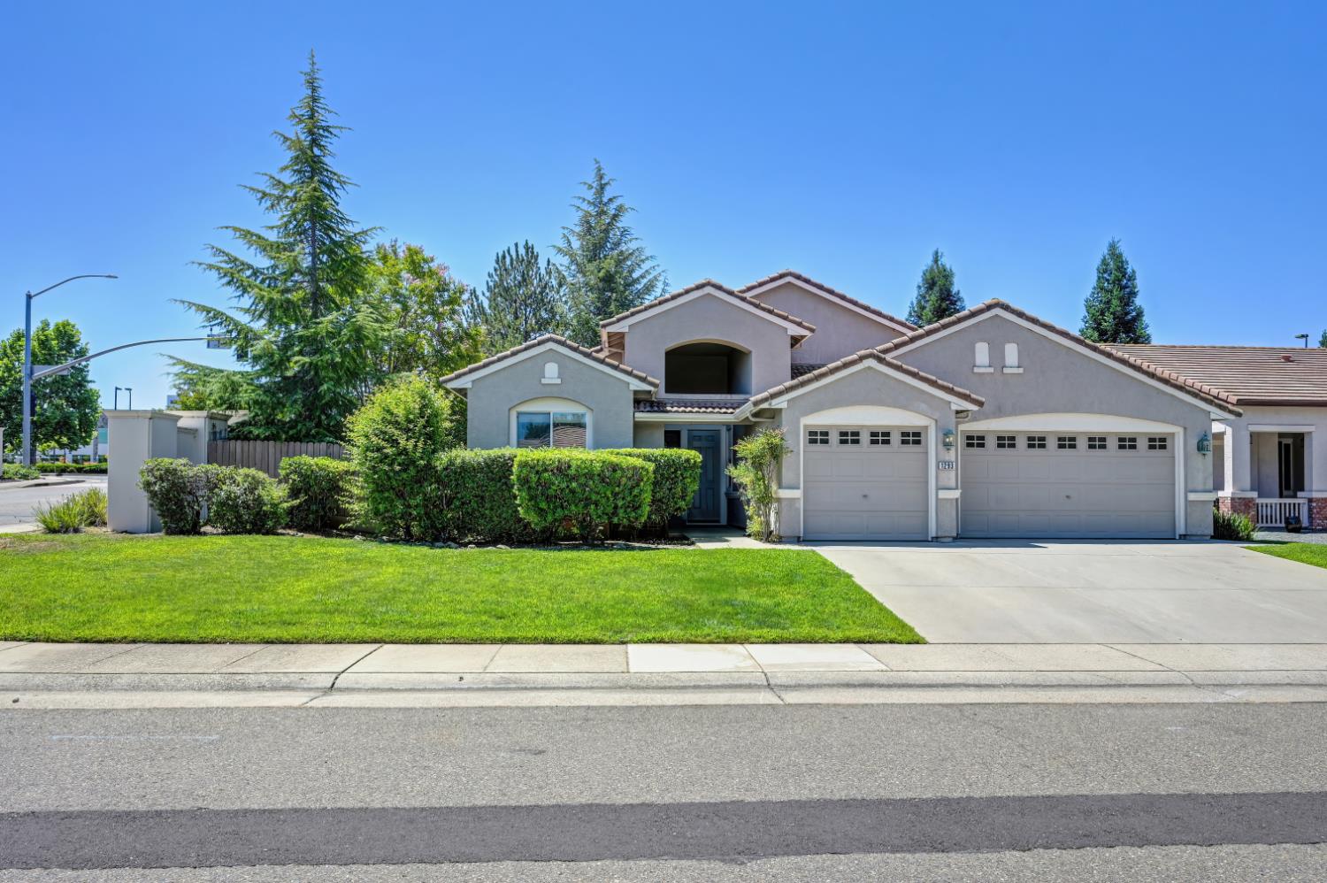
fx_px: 755
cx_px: 664
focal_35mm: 20
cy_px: 442
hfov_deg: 82.6
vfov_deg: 60.6
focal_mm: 20.5
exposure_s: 1/500
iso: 400
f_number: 11
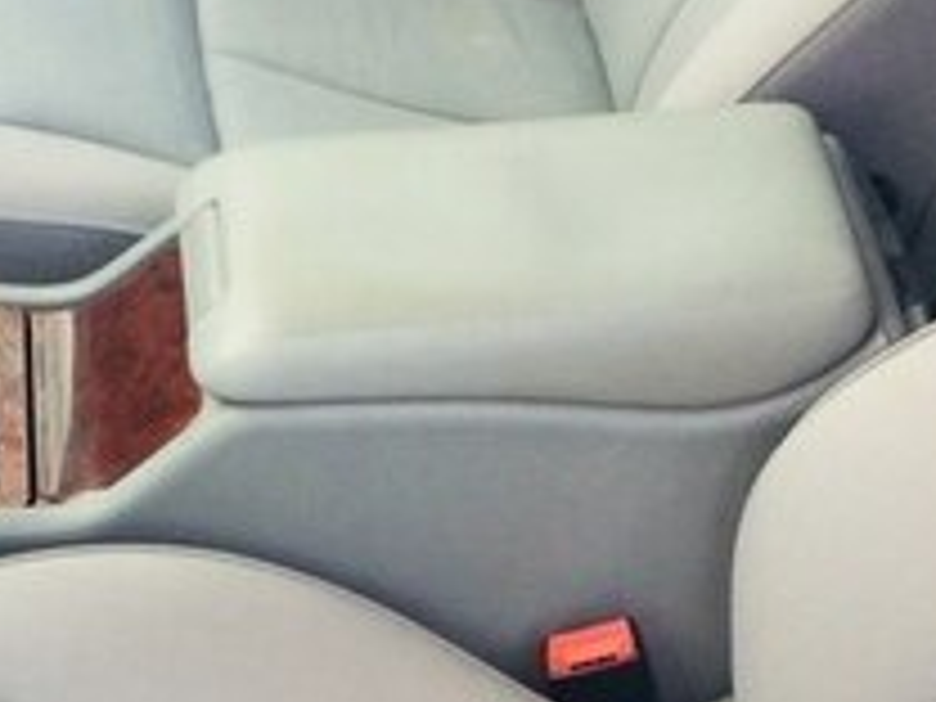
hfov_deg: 21.2
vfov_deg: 15.4
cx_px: 328
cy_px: 880
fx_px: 2488
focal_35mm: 92
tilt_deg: -51.2
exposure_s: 1/100
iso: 50
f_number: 2.2
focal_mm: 4.15
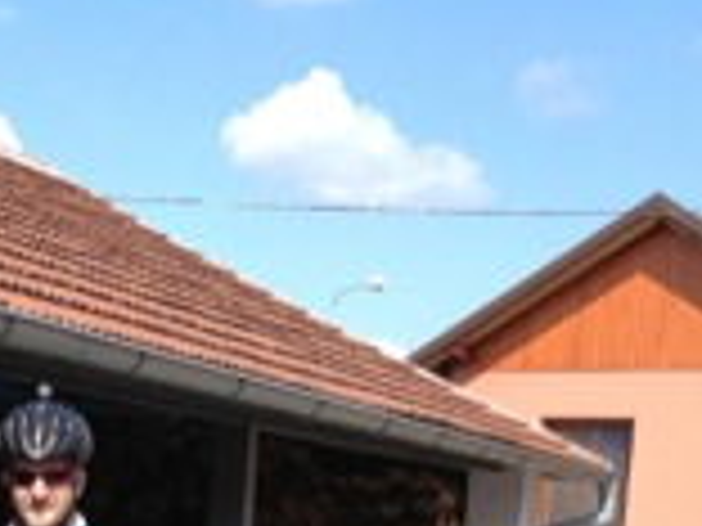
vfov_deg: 11.6
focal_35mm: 120
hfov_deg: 16.0
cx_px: -34
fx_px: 2434
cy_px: 874
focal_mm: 4.28
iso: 64
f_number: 2.4
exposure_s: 1/935
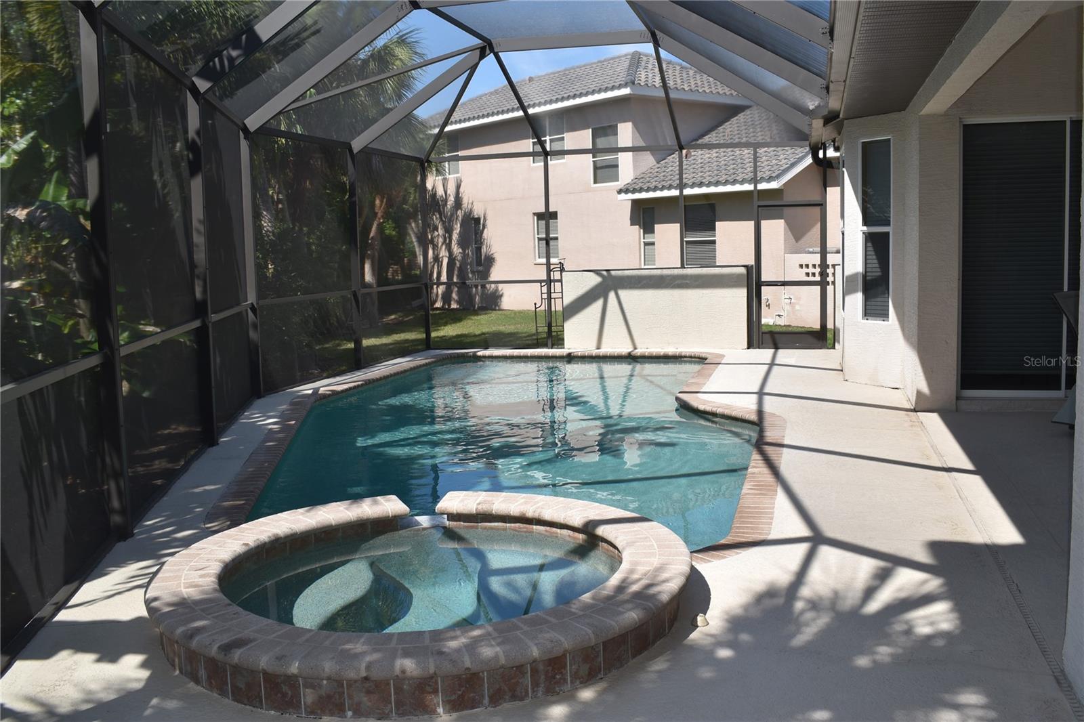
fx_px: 993
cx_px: 542
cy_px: 361
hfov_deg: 57.2
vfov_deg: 40.0
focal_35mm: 33
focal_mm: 22
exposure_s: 1/200
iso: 100
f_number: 10
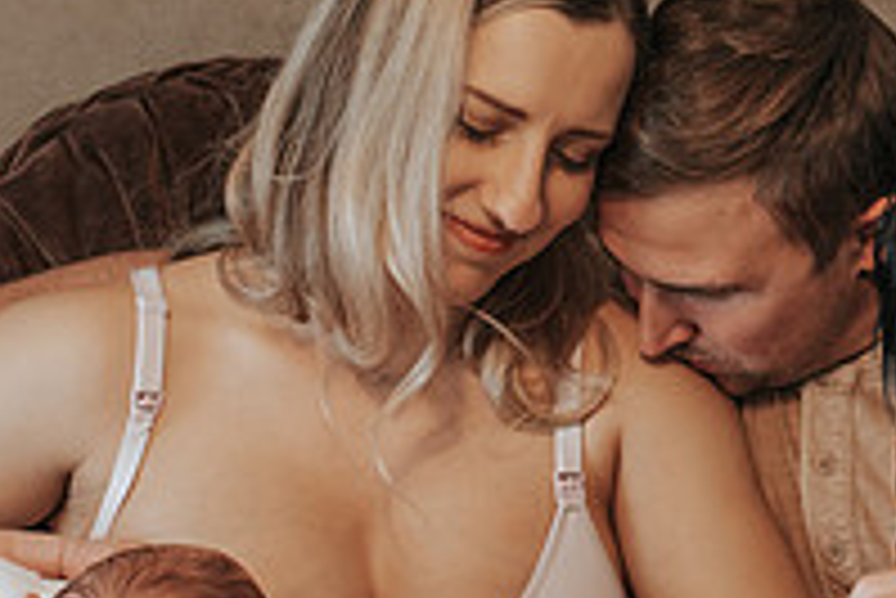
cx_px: 751
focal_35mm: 110
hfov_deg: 18.4
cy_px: 255
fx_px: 2740
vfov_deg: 12.5
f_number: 2.8
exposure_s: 1/250
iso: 1000
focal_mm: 35
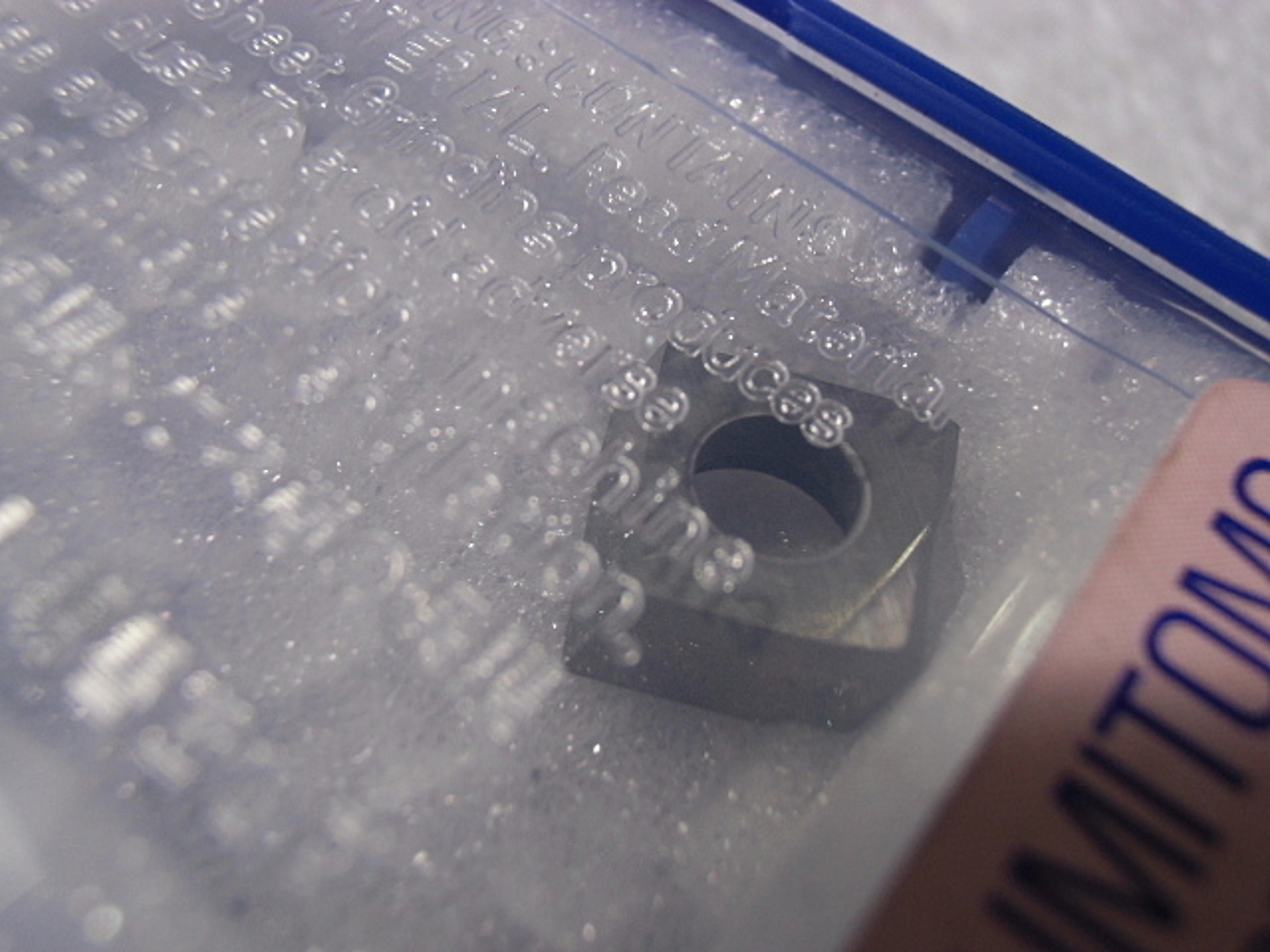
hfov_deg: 49.0
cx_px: 635
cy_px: 476
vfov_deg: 37.7
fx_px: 1394
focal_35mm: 38
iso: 200
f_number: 3.9
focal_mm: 6.67
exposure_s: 1/80
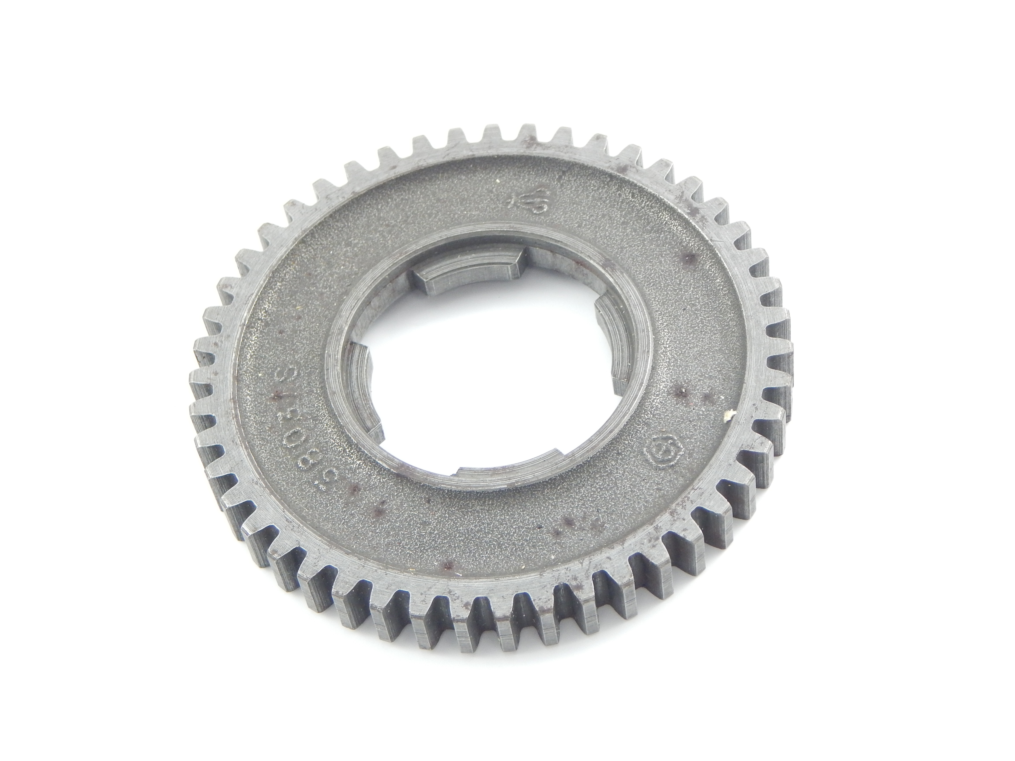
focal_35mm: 75
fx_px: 2199
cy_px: 380
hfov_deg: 26.0
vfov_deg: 19.6
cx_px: 508
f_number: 4.2
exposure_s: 1/25
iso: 400
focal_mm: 13.5
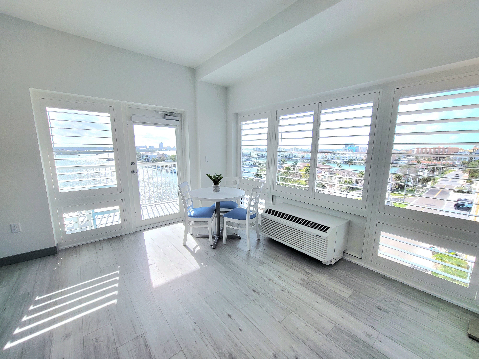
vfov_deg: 89.9
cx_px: 240
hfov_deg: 106.2
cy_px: 180
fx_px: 180
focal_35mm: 13
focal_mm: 2.2
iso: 64
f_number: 2.2
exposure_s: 1/1000
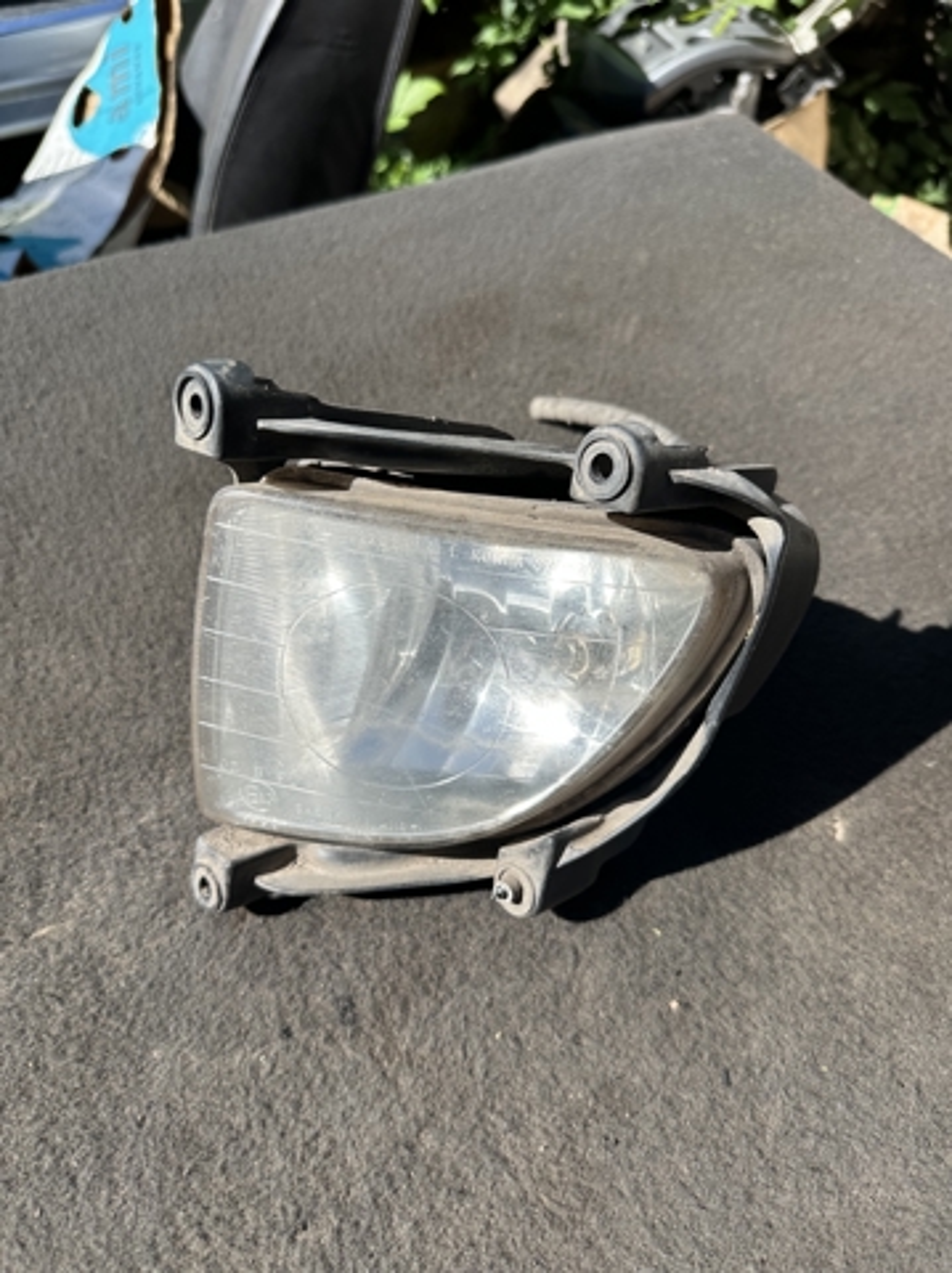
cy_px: 636
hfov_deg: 56.7
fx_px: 882
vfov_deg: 71.7
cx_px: 476
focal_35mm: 24
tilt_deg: -53.6
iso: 80
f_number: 1.78
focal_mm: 6.86
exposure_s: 1/2469
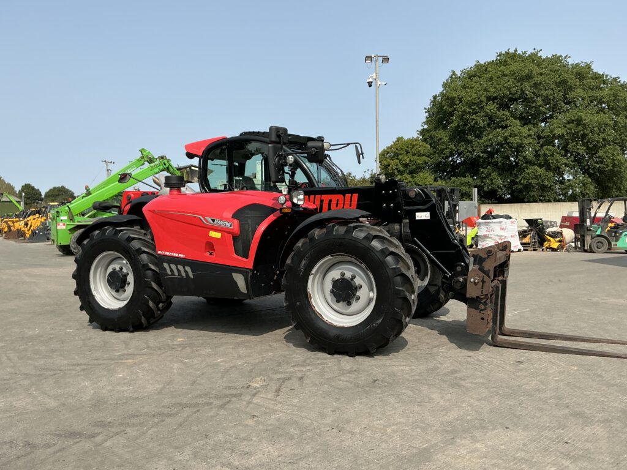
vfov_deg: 49.7
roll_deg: +1.0
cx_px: 314
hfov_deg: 63.4
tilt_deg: +1.0
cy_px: 235
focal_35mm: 28
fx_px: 507
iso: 25
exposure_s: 1/1786
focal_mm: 3
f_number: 1.8
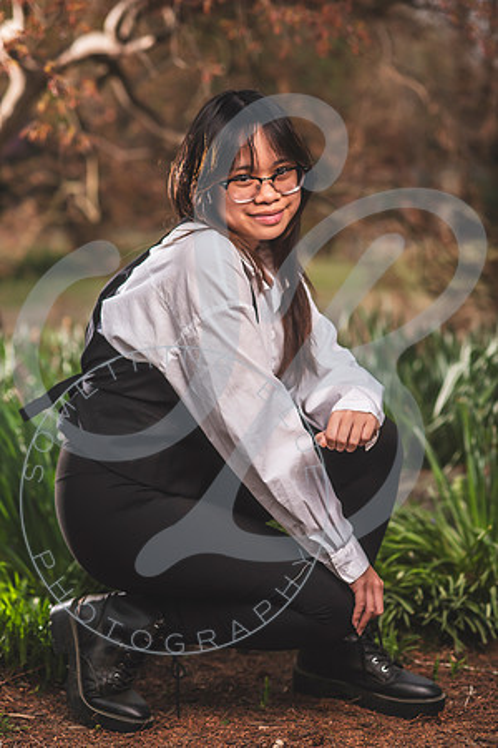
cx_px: 249
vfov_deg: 23.9
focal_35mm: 85
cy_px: 374
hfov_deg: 16.1
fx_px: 1764
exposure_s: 1/1250
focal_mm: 85
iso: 200
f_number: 2.8
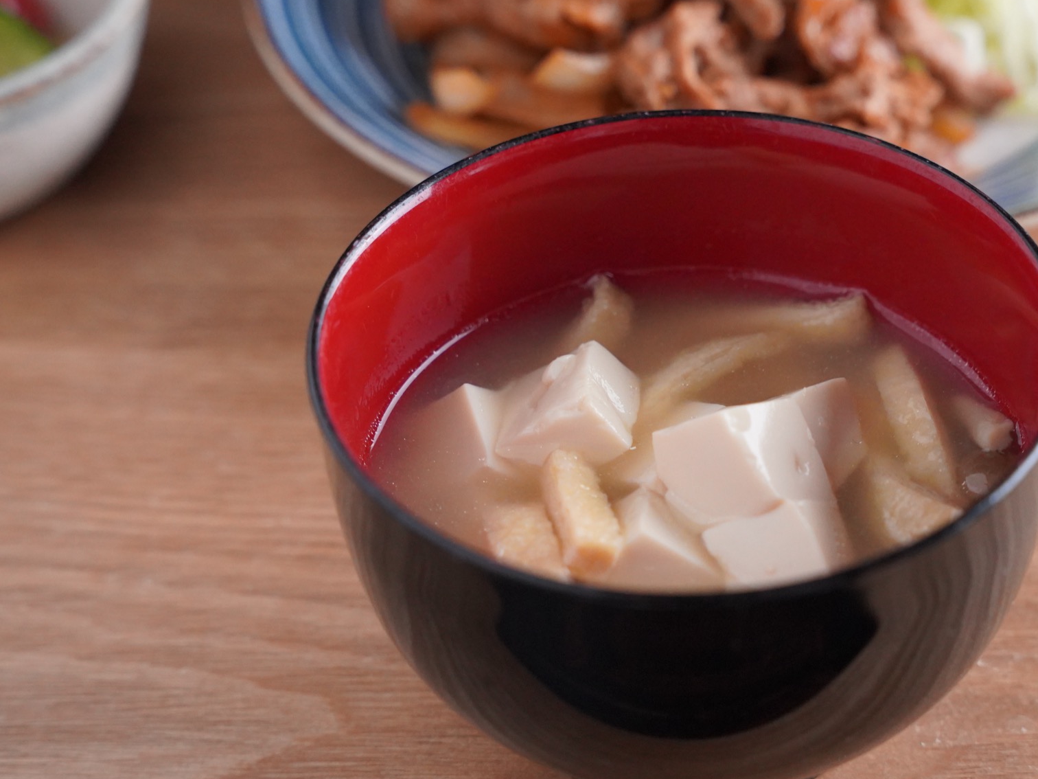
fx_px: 2669
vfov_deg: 16.6
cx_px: 676
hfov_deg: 21.9
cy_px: 395
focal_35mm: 89
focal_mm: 70
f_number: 7.1
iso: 8000
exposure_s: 1/250
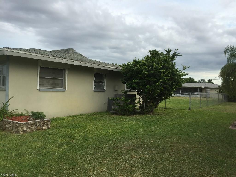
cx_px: 118
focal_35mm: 29
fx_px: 198
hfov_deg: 61.7
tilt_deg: +0.7
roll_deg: -2.2
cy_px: 88
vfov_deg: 48.2
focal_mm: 4.15
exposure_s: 1/565
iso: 32
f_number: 2.2
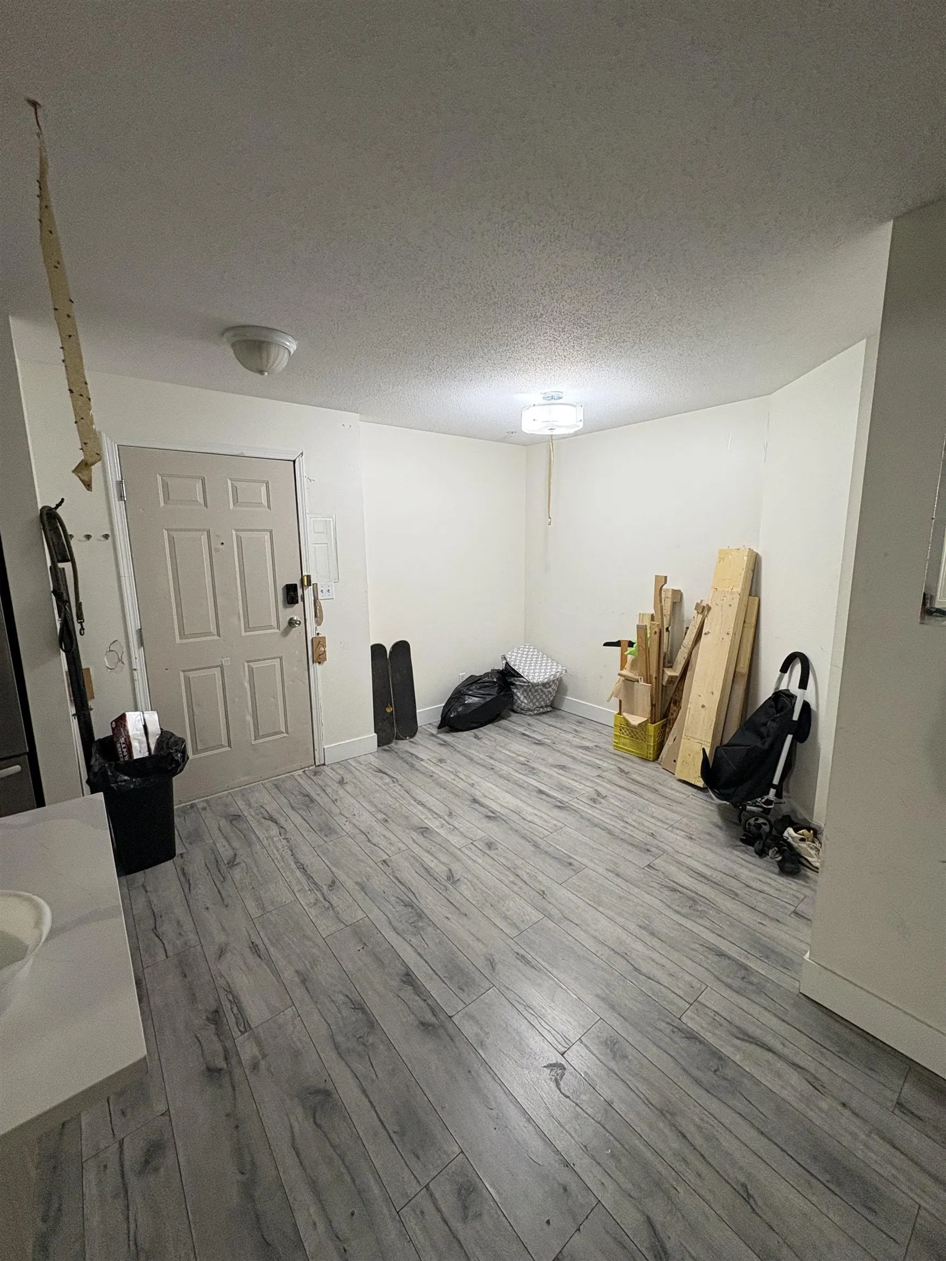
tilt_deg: -10.2
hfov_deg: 85.7
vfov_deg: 102.1
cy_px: 630
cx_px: 473
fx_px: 510
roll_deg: +0.4
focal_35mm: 14
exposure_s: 1/60
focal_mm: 2.22
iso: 160
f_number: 2.2
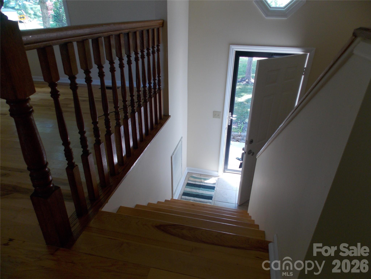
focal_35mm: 23
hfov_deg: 73.9
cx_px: 186
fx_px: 247
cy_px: 140
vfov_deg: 58.9
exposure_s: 1/40
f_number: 3.1
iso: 80
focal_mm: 4
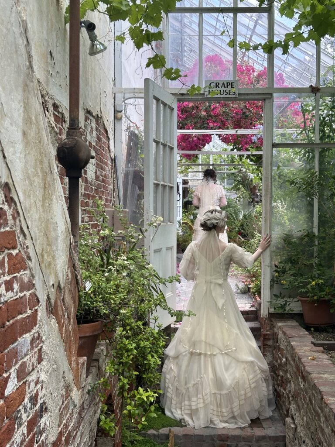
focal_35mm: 48
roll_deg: -2.1
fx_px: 619
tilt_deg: +0.7
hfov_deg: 30.3
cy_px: 224
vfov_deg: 39.7
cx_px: 168
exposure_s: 1/157
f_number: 1.78
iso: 50
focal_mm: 6.86
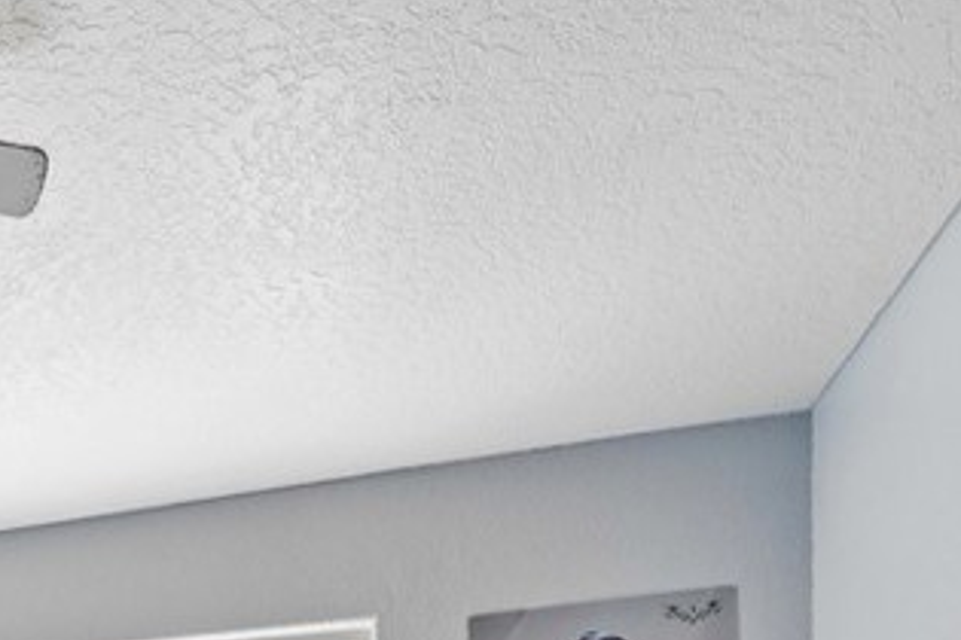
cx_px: -58
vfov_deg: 24.4
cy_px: 1018
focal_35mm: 39
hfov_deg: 41.2
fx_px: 1041
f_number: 6.3
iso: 160
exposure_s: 1/30
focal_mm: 12
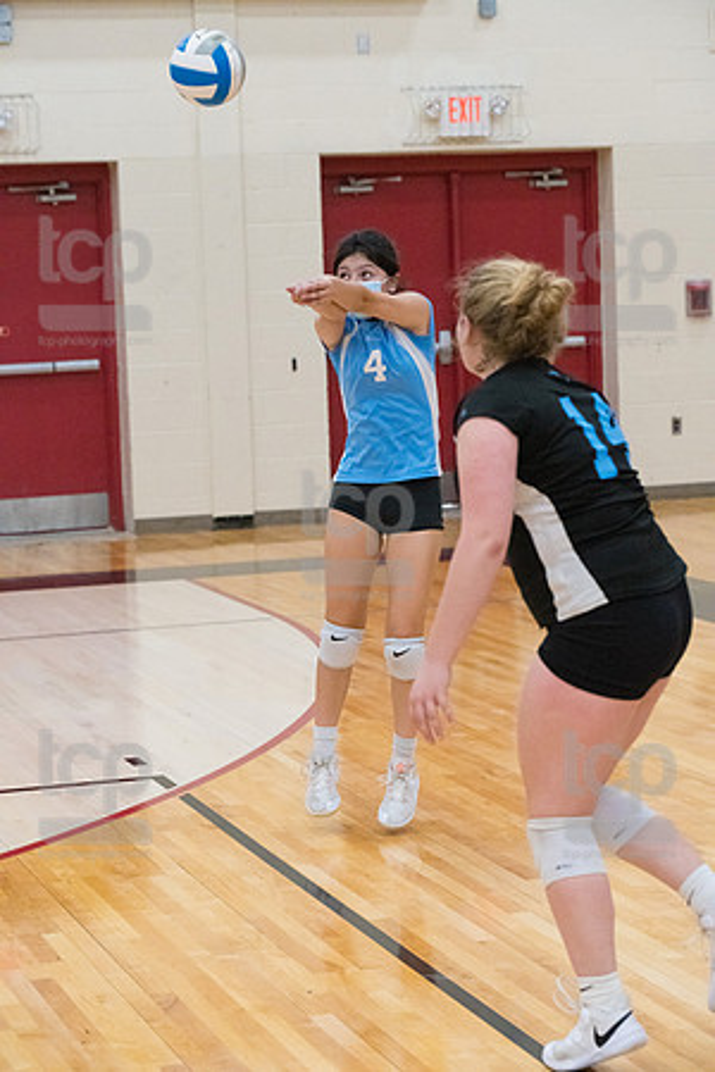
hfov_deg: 14.9
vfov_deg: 22.1
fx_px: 2741
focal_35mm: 92
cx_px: 358
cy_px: 536
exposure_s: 1/1000
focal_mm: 92
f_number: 4.5
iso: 6400
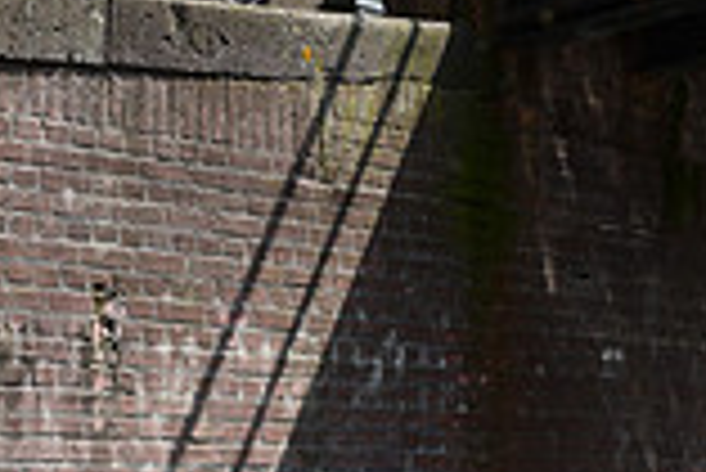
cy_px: -137
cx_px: 850
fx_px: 3631
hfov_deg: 10.9
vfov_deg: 7.4
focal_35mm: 185
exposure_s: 1/320
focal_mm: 50
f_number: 9
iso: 360
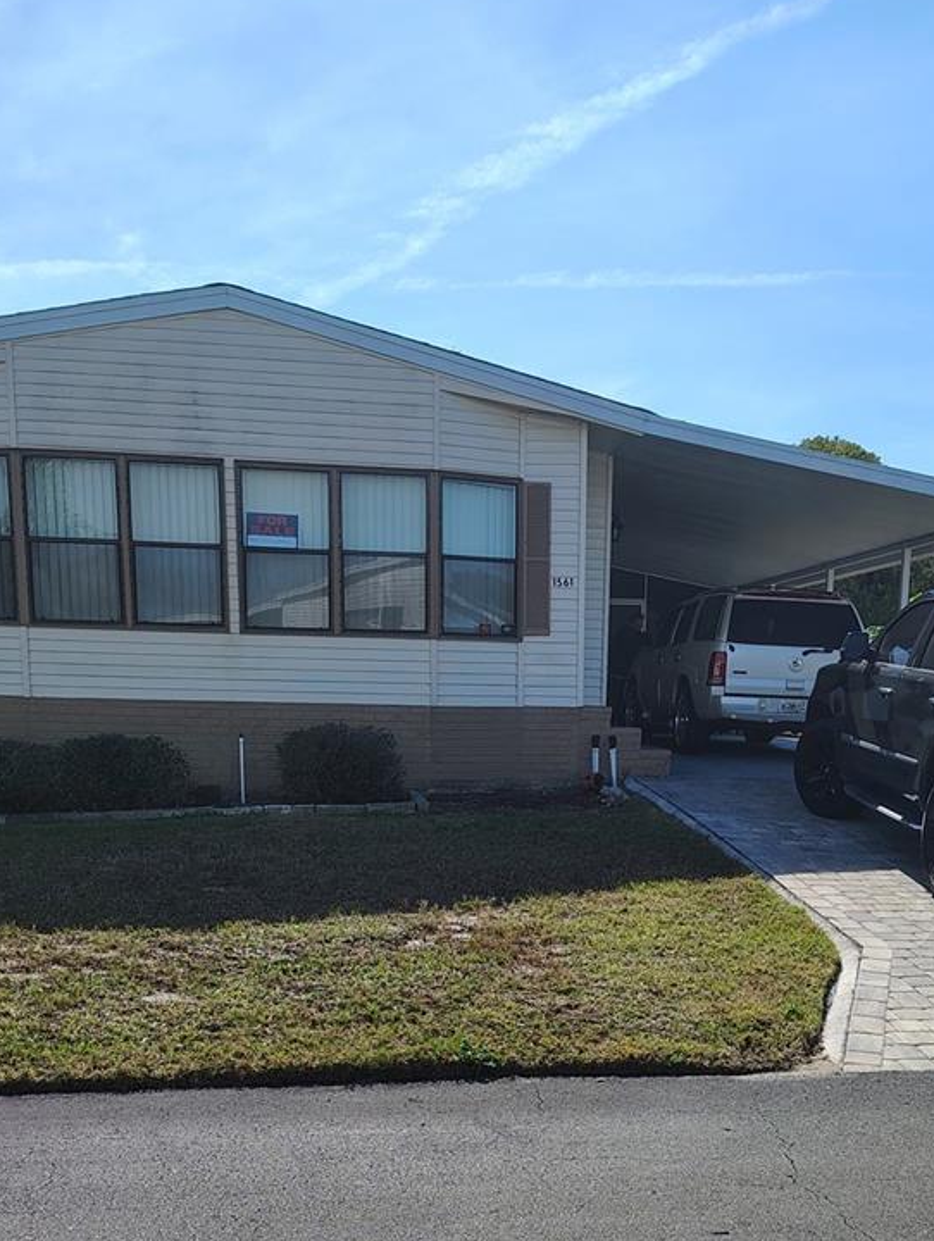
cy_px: 982
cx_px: 521
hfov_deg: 36.0
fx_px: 1436
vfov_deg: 44.6
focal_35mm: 40
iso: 100
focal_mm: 5.56
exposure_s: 1/1198
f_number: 1.8
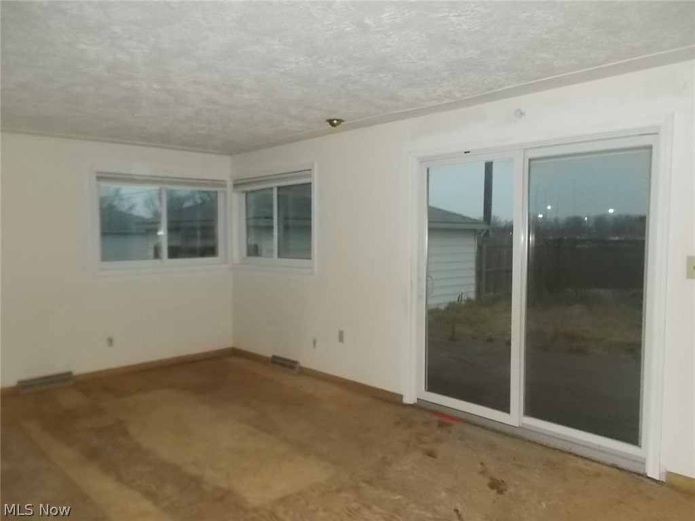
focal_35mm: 26
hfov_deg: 67.3
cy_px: 260
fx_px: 522
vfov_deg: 53.1
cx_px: 348
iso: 450
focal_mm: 4.6
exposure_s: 1/25
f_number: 3.2
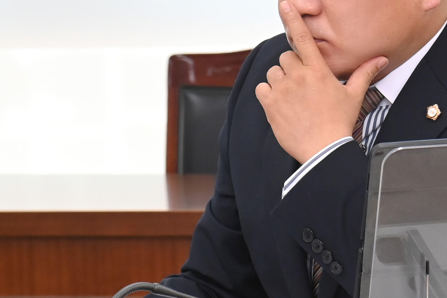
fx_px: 3911
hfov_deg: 6.5
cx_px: 329
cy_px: 147
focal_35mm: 315
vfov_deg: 4.4
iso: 3200
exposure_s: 1/250
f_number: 6.3
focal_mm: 120
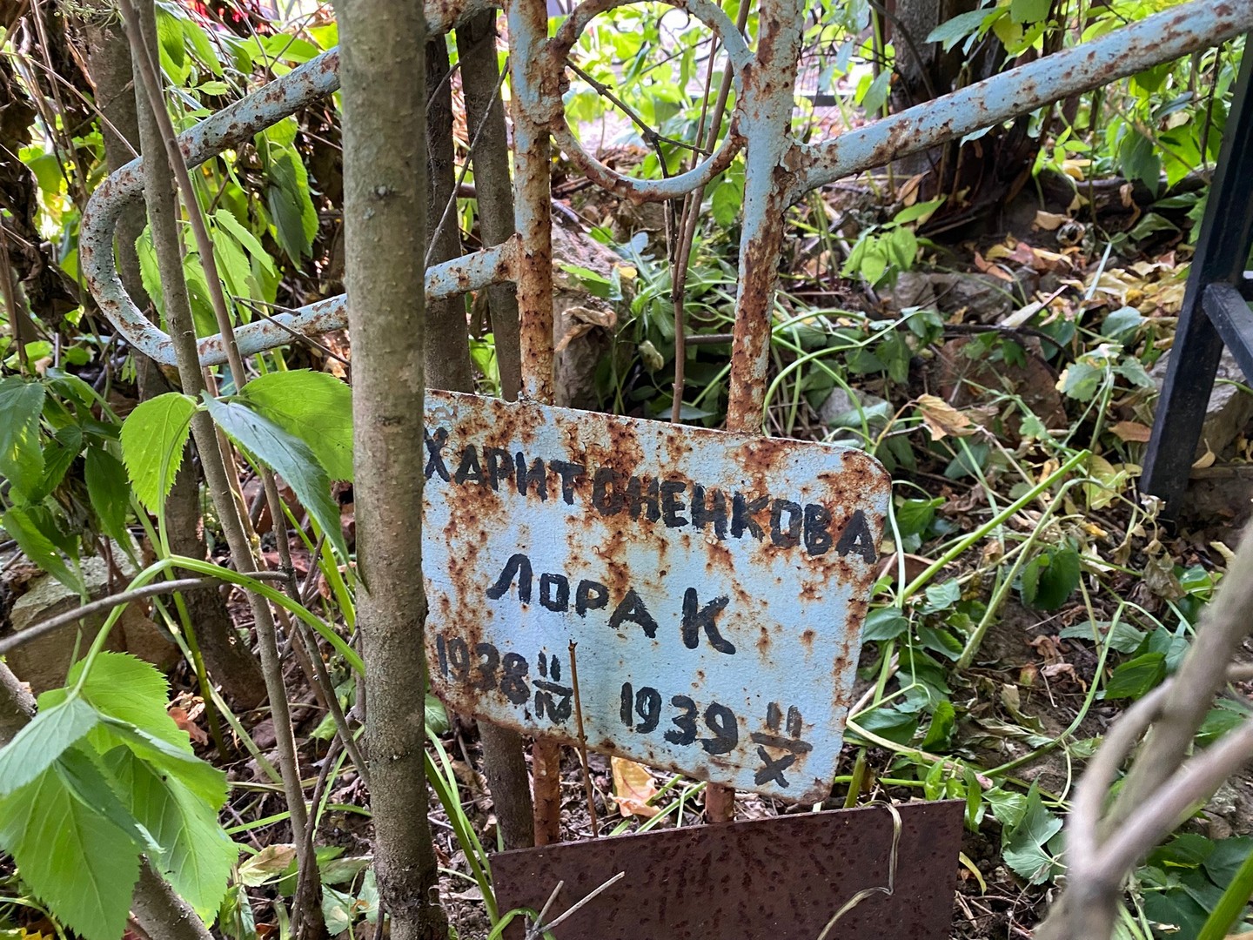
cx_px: 626
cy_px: 470
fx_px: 941
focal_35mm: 26
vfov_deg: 53.1
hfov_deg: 67.3
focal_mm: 4.25
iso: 250
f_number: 1.8
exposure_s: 1/60
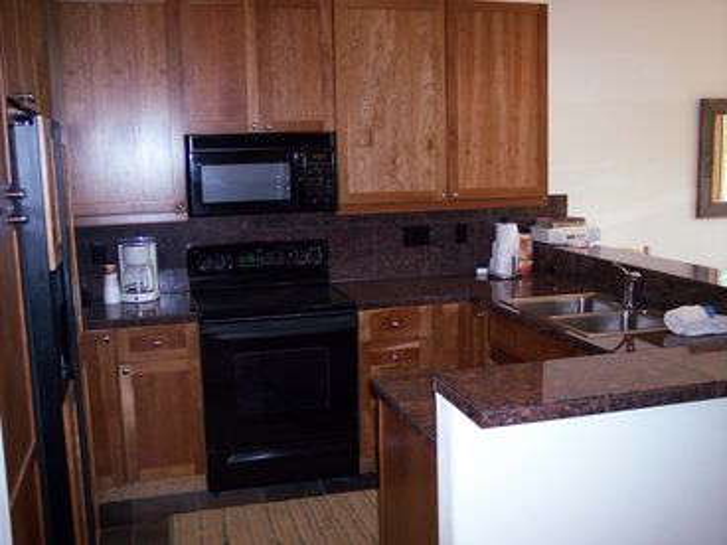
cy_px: 272
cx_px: 364
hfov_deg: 47.9
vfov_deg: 36.8
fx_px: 819
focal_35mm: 39
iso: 140
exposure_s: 1/60
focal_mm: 8
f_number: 2.8
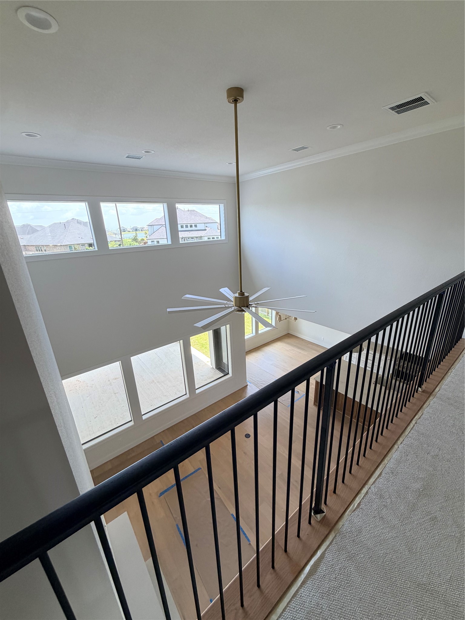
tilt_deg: -19.7
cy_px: 310
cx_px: 232
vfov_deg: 102.1
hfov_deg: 85.7
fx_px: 251
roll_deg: +3.3
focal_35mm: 14
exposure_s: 1/121
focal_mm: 2.22
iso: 80
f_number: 2.2
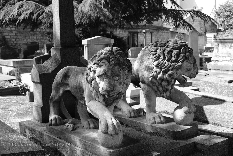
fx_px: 304
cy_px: 78
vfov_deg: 28.7
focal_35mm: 47
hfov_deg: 41.9
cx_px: 116
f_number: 4
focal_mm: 31.5
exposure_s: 1/320
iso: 200
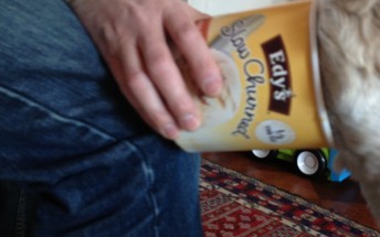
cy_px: 82
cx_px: 267
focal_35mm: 54
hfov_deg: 36.9
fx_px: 559
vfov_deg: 23.9
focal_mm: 4.28
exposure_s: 1/20
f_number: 2.4
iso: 100
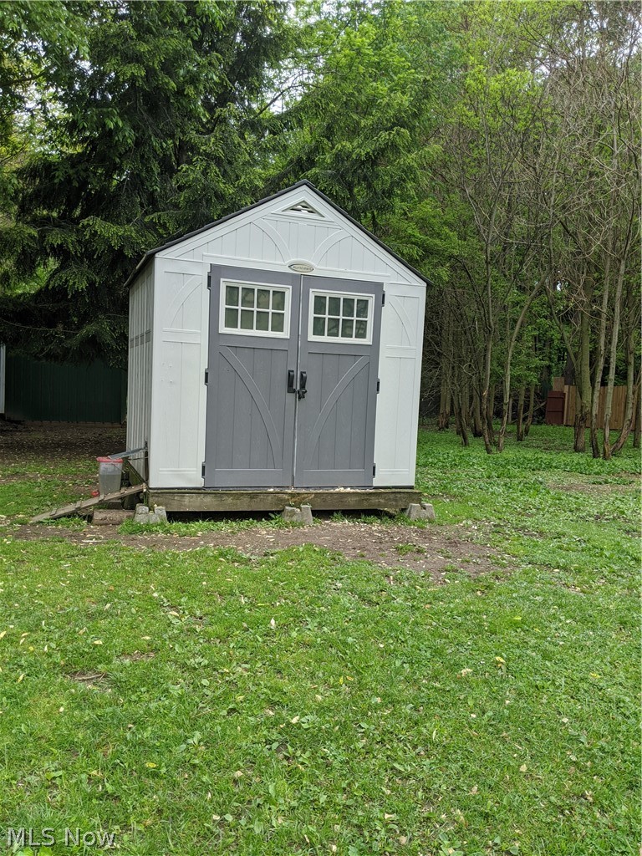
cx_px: 321
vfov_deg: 65.3
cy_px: 428
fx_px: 668
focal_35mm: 27
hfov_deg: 51.4
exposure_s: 1/162
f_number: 1.8
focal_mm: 4.44
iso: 51
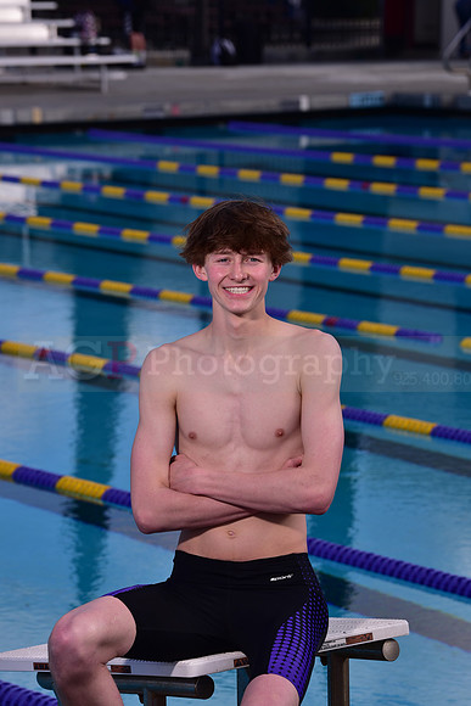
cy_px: 353
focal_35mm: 145
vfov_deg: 14.2
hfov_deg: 9.5
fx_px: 2844
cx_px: 236
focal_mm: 145
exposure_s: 1/250
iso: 80
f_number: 8
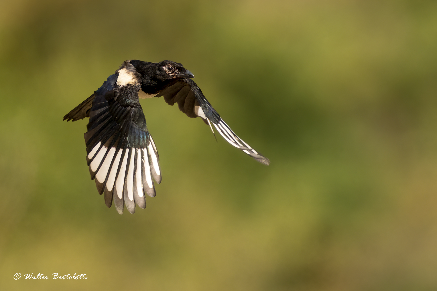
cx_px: 218
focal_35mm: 840
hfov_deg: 2.5
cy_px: 146
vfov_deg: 1.6
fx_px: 10196
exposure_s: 1/3200
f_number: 4
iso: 250
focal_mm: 560
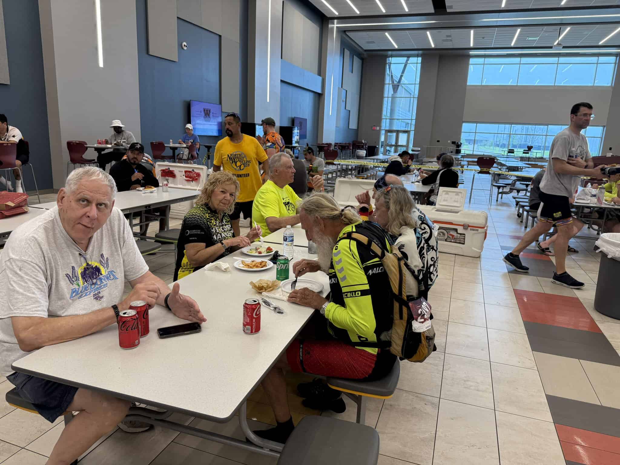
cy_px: 232
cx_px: 310
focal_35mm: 24
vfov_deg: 56.8
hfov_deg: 71.6
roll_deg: -2.6
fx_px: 430
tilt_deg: -13.0
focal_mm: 6.76
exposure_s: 1/198
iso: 200
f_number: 1.78
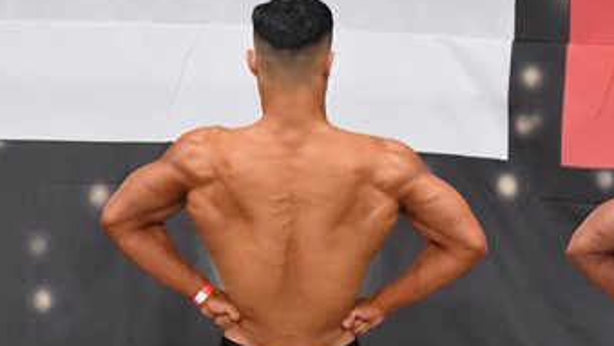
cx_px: 492
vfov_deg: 2.3
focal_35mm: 519
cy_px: 399
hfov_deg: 4.2
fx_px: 8453
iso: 6400
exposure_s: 1/400
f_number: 5.6
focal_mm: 145
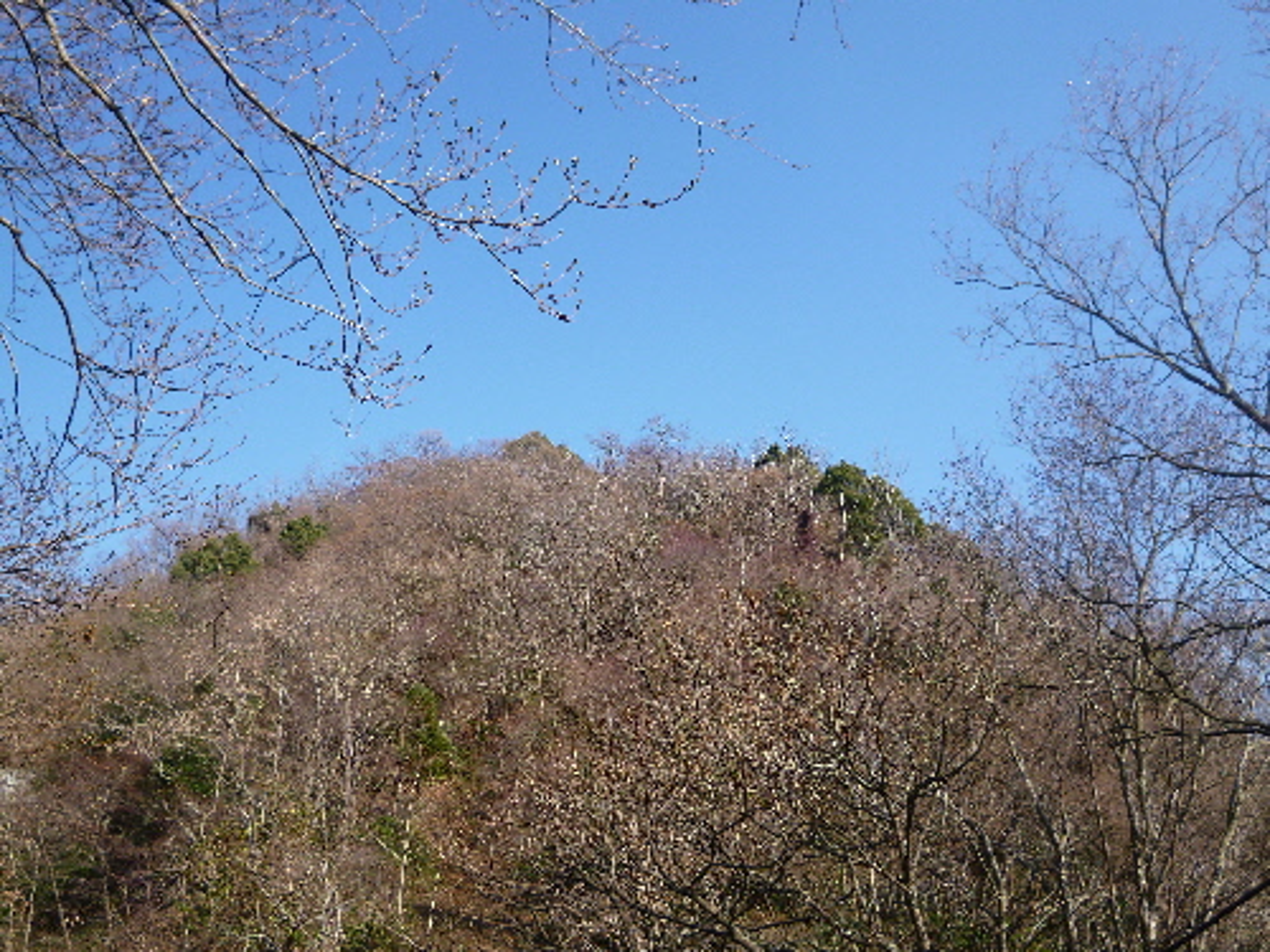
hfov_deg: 58.4
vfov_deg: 45.4
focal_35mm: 31
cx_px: 635
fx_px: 1137
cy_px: 476
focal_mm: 5.6
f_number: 2.8
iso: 100
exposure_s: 1/800
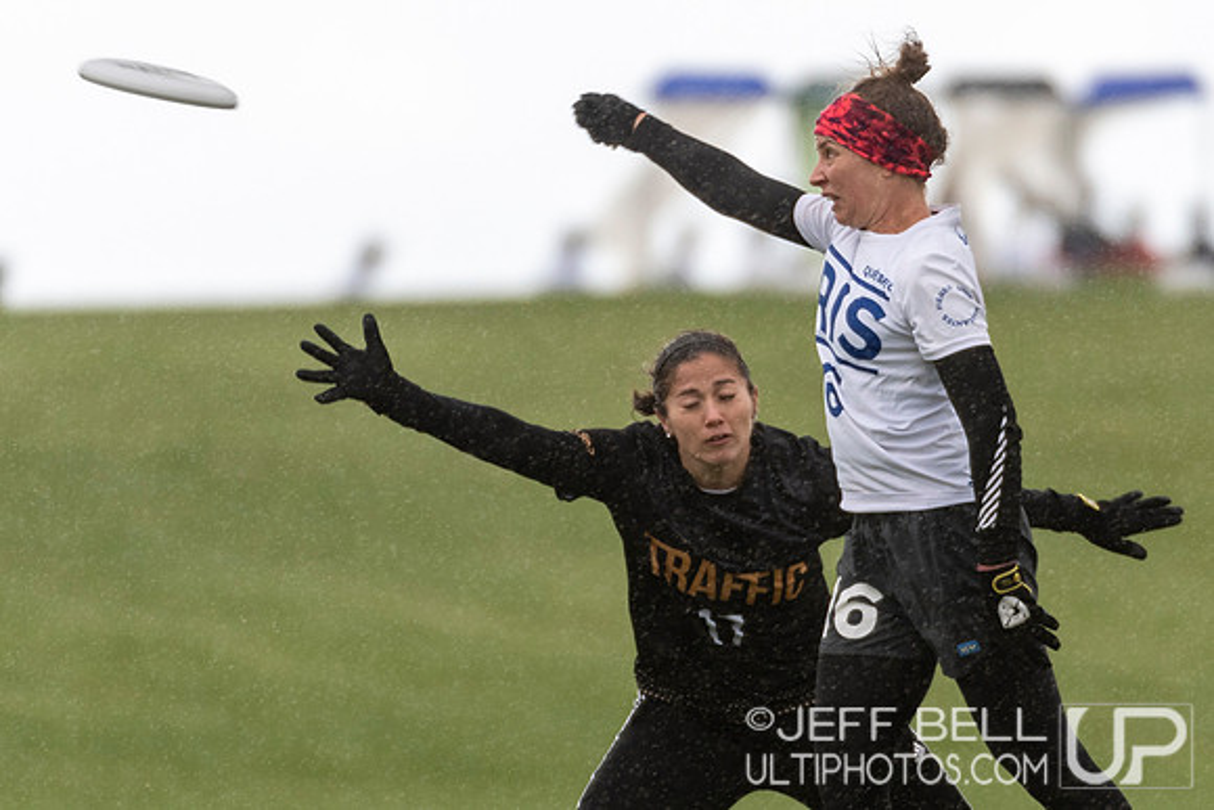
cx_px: 779
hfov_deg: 2.0
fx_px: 34760
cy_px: 480
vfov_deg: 1.3
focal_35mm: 1031
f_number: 4
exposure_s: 1/1250
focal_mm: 400
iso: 200
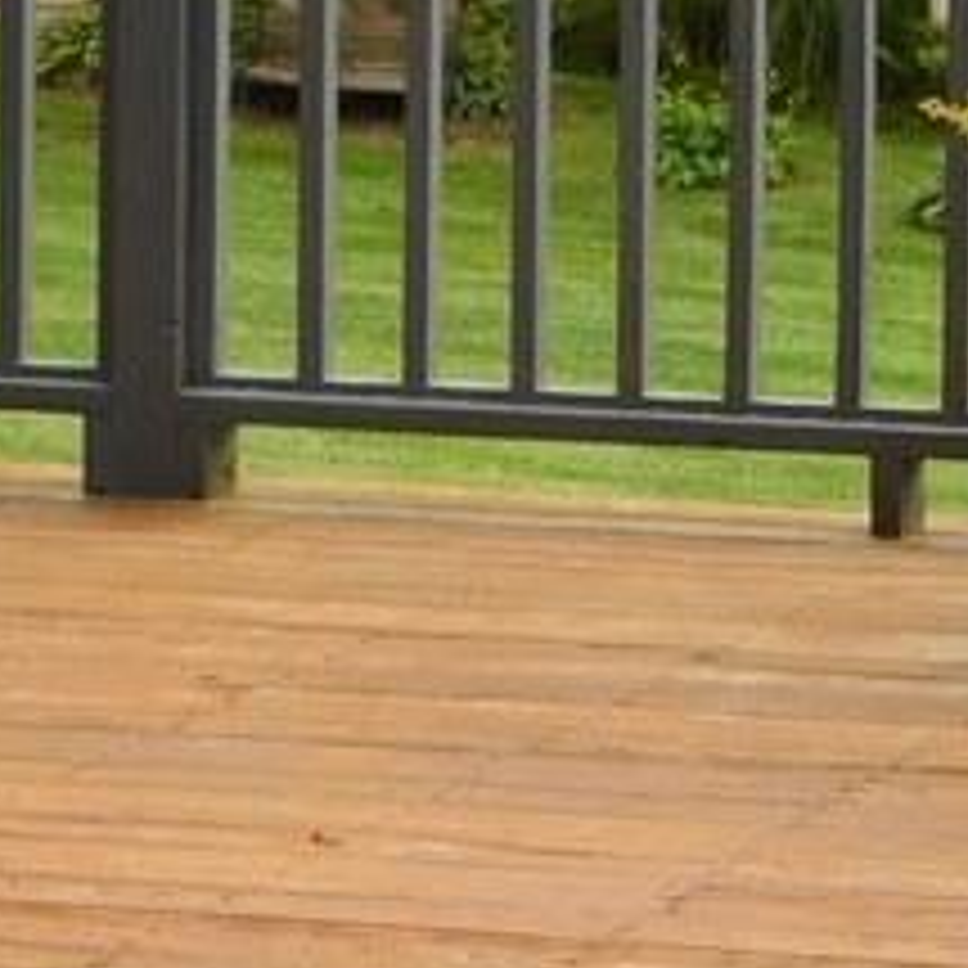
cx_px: 2197
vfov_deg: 9.0
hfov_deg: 8.6
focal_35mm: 189
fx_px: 5980
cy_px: -473
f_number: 3.7
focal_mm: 8
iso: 125
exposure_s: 1/250
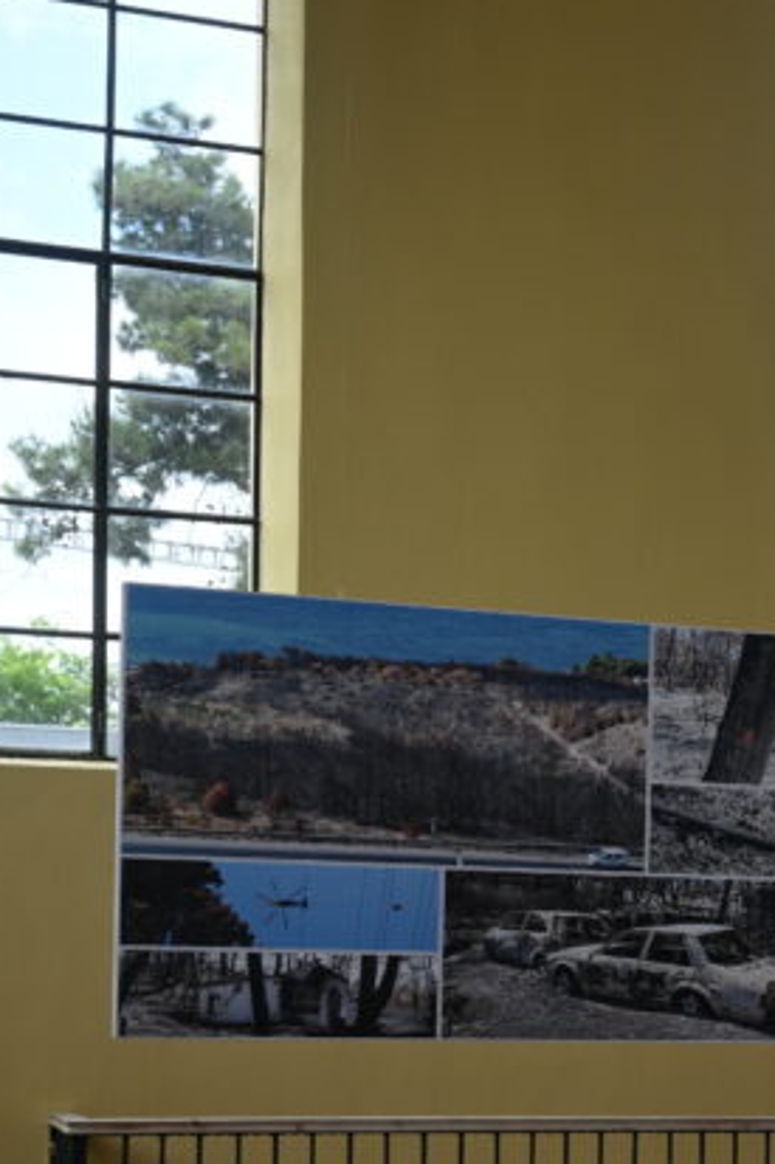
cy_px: 982
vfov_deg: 21.6
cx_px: 1761
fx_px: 3005
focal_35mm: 93
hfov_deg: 12.2
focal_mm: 30
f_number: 4.5
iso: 64
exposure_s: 1/60
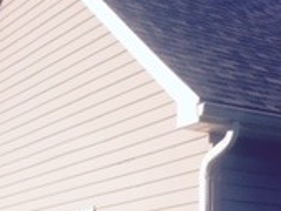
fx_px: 894
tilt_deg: +2.3
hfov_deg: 16.0
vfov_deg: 13.0
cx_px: 447
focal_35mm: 110
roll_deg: -0.2
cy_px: 276
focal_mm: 4.15
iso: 32
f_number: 2.2
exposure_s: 1/1412
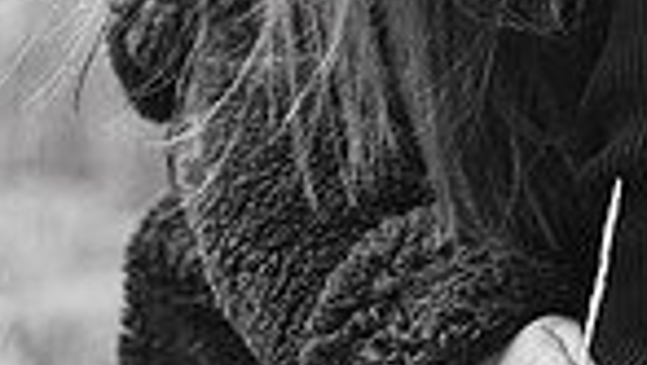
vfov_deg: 5.8
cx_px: 902
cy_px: -207
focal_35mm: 207
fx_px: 3554
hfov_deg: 10.1
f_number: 3.5
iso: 250
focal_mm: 50
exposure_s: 1/320
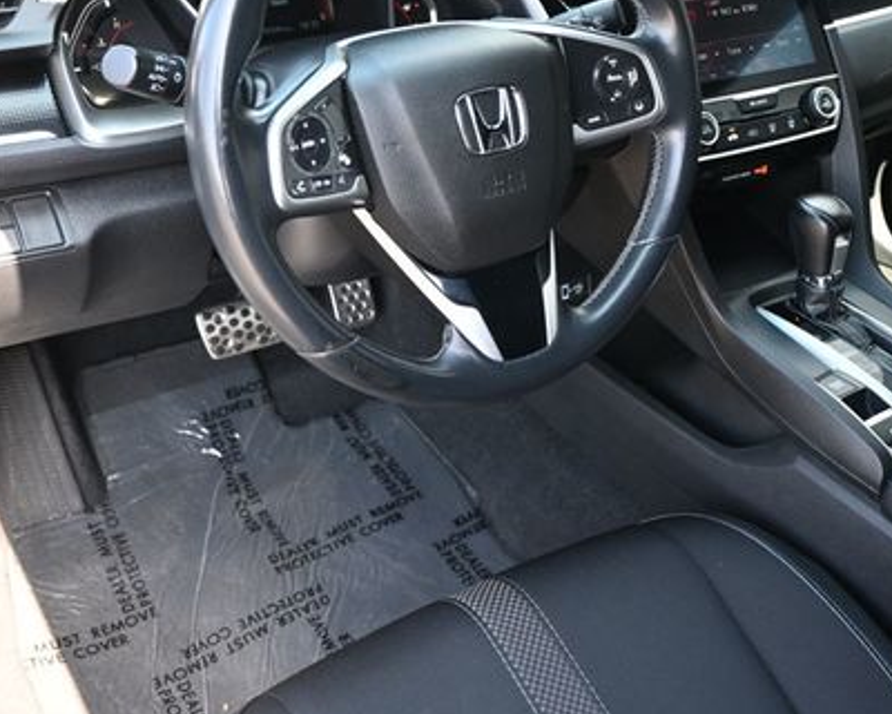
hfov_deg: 43.1
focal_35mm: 43
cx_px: 491
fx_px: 1129
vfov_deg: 34.8
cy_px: 245
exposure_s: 1/125
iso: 800
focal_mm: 19
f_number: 3.8
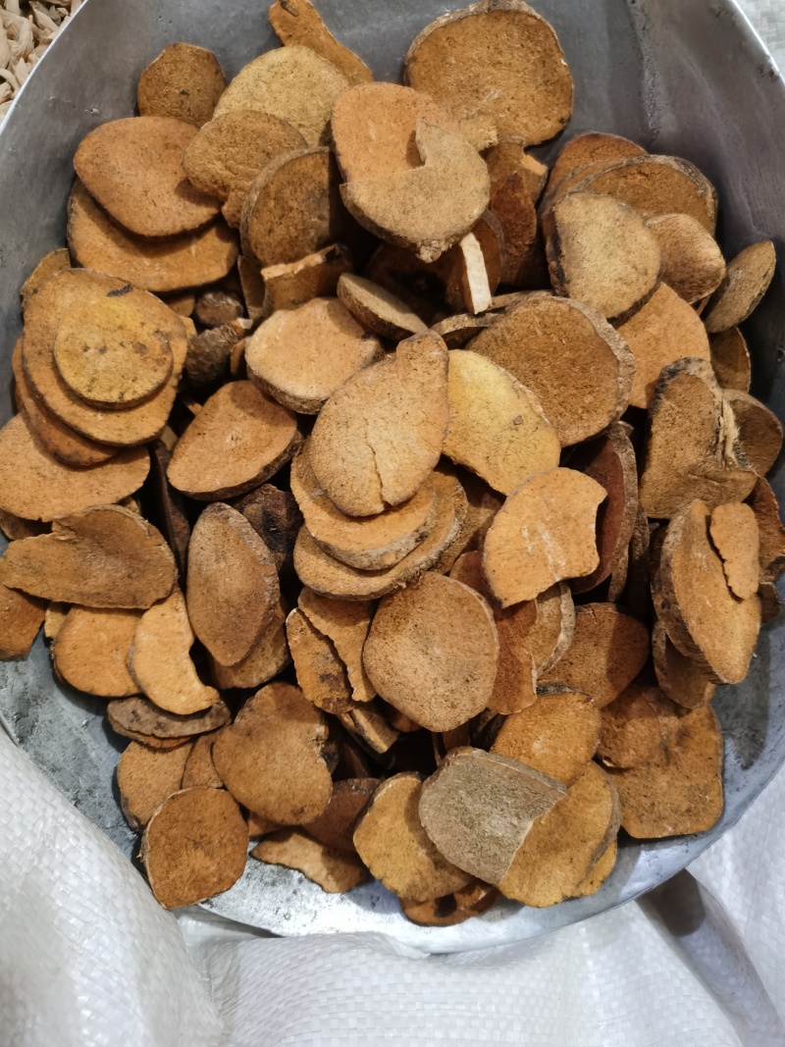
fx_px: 817
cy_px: 524
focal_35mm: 27
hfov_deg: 51.3
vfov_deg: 65.3
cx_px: 392
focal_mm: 5.58
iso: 500
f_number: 1.8
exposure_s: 1/33.3
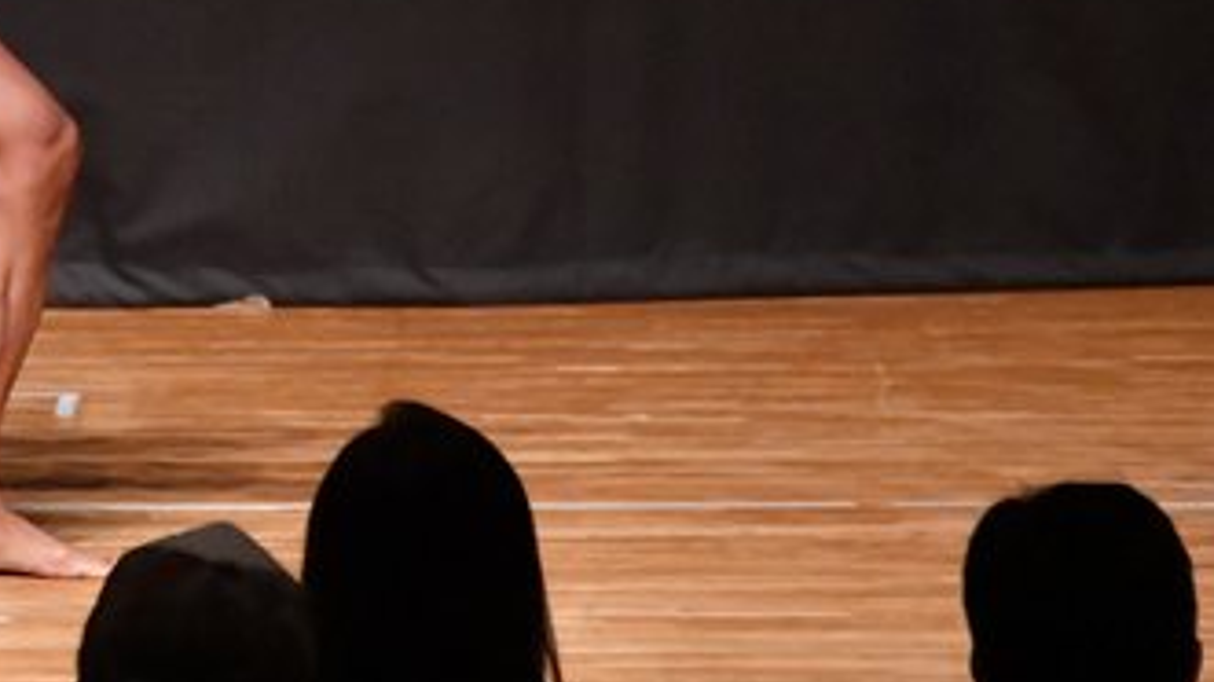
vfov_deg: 1.8
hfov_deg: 3.3
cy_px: 70
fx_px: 21305
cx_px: -163
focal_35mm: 662
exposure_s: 1/400
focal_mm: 180
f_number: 5.6
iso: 10000
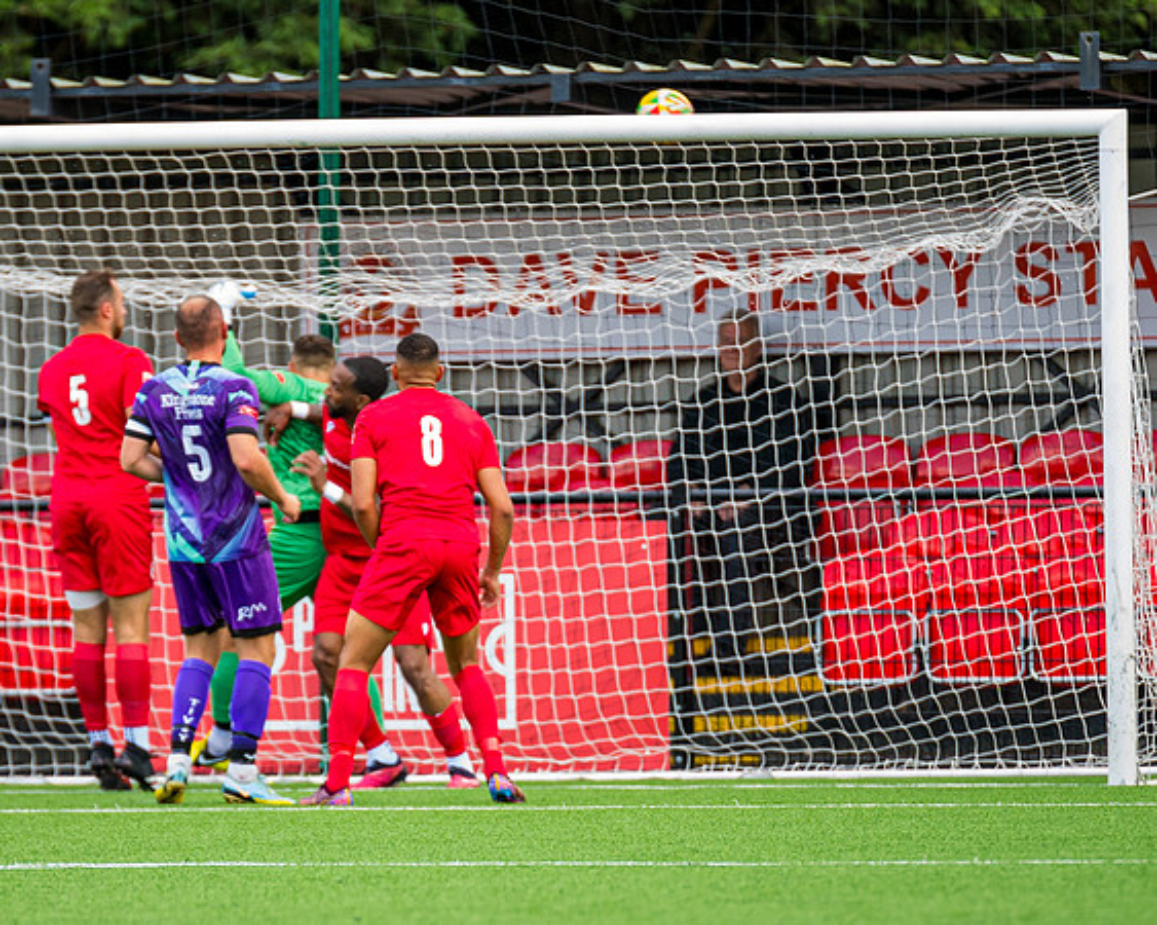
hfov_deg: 2.9
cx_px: 425
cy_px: 598
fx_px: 22606
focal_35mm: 660
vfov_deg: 2.3
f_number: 2.8
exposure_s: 1/800
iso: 800
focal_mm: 300
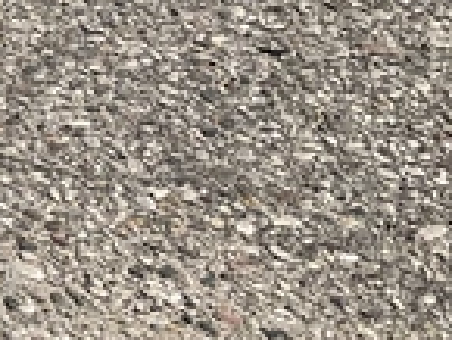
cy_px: -95
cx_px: -474
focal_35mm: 150
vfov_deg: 9.7
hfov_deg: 11.7
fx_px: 1960
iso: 25
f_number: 1.8
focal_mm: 3
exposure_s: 1/4065
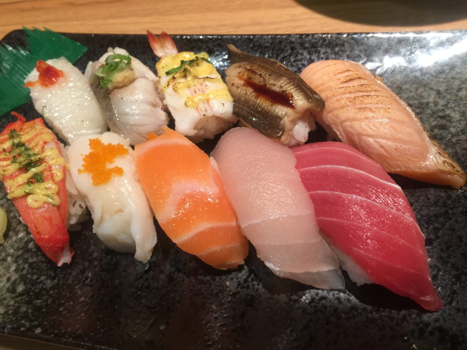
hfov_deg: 61.7
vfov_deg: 48.2
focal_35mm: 29
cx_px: 234
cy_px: 175
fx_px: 391
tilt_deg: -53.5
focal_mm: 4.15
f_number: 2.2
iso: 40
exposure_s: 1/15
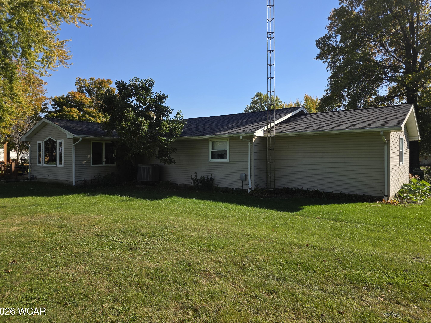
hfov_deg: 71.6
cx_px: 211
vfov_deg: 56.8
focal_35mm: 24
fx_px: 299
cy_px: 158
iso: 80
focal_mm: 6.3
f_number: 1.7
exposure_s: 1/4145
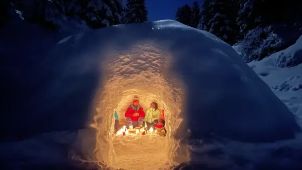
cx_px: 149
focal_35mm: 29
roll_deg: -1.4
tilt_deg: +3.7
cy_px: 79
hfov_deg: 66.0
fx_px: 232
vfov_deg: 40.2
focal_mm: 4.2
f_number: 1.6
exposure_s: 1/4
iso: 1600
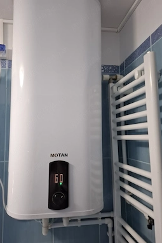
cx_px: 69
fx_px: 169
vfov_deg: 71.5
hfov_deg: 51.1
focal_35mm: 25
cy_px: 122
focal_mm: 5.54
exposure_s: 1/50
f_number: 1.8
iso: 320
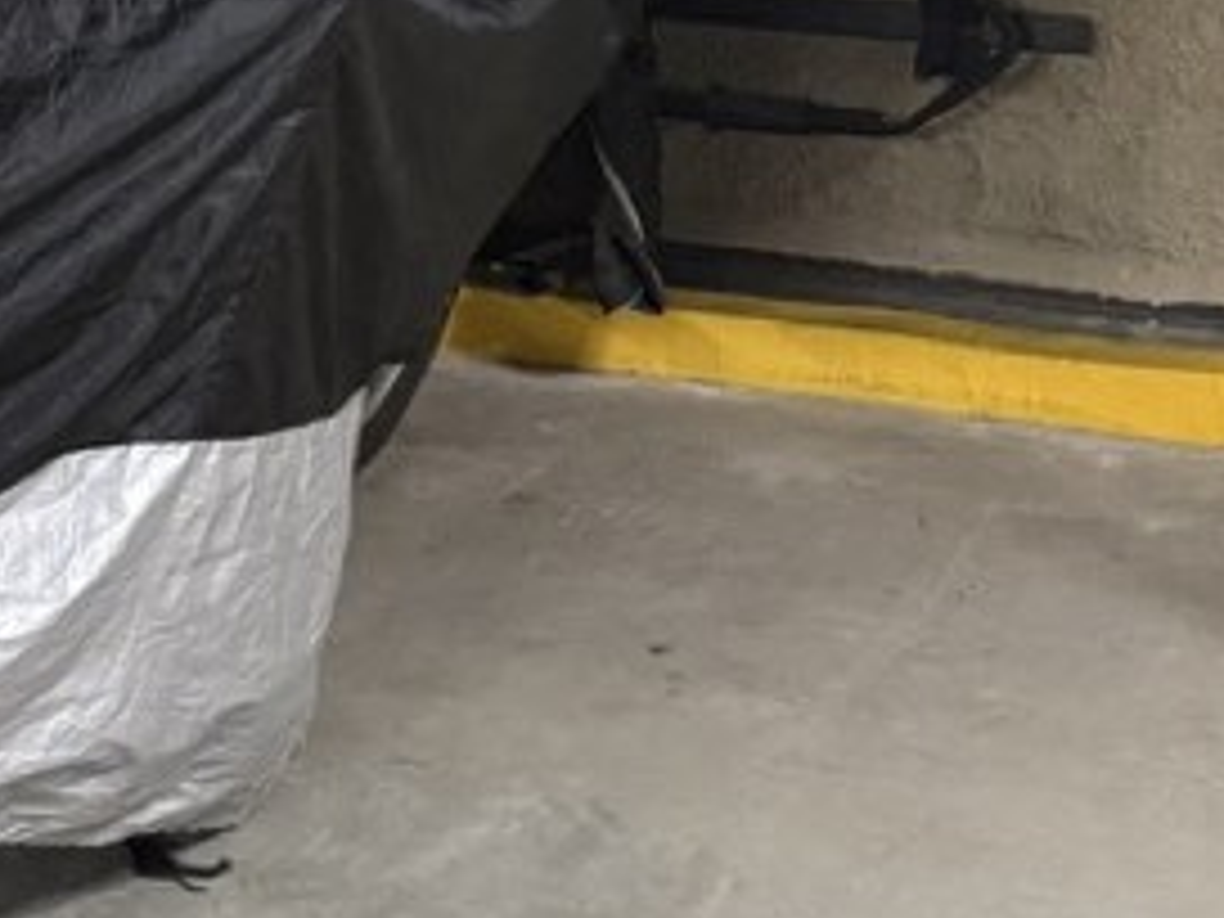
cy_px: -729
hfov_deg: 20.2
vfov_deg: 13.7
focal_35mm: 97
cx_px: 686
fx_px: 3430
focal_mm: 6.76
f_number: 1.78
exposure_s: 1/50
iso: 500
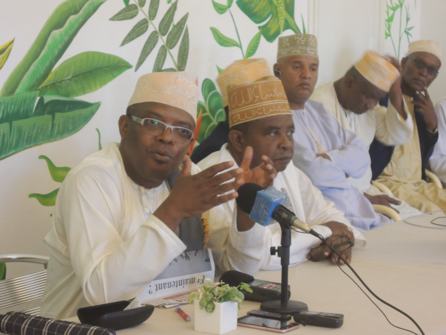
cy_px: 168
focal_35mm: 100
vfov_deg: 14.8
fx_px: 1288
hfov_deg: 19.6
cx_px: 223
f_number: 4.9
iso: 800
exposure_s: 1/10
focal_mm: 17.9
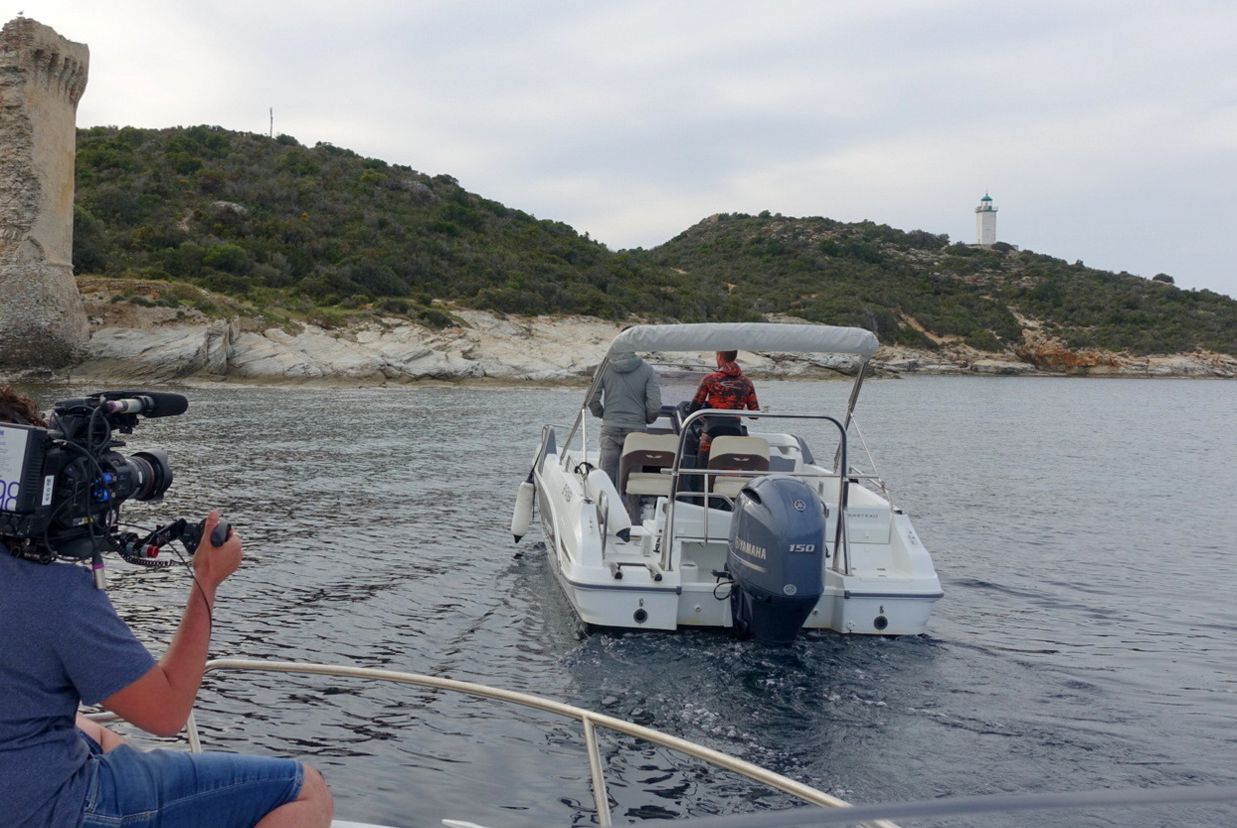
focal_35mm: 36
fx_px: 1238
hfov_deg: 52.9
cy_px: 359
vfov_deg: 36.9
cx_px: 536
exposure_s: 1/500
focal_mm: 10.42
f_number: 5.6
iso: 125
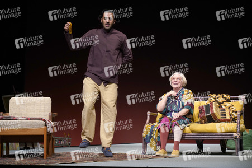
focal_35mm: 81
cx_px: 126
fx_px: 567
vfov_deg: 16.8
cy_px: 84
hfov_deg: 25.1
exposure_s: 1/200
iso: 1600
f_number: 5.6
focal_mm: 81
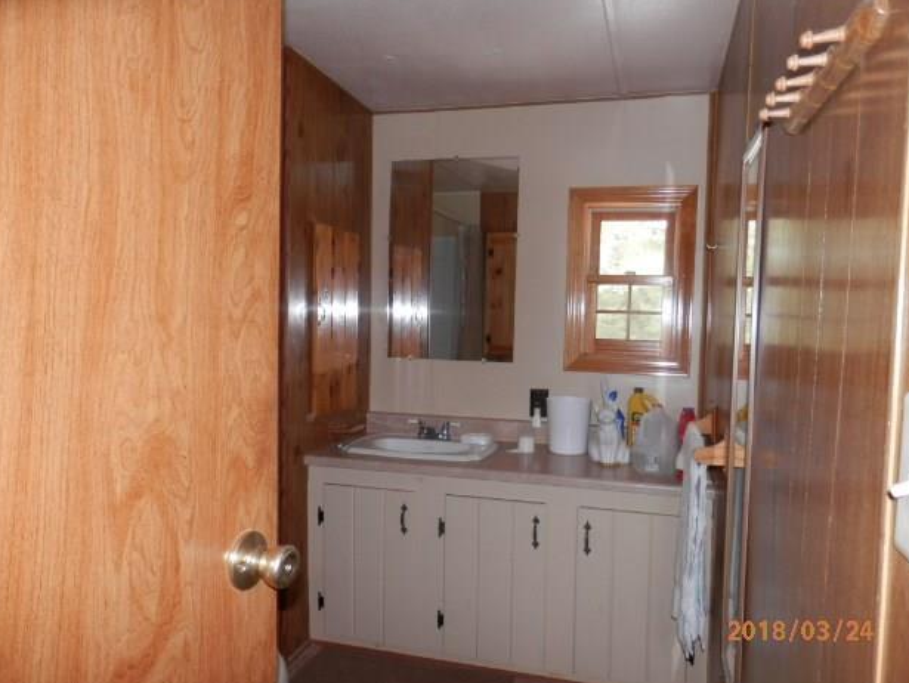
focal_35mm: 26
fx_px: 683
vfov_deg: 53.1
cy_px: 350
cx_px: 458
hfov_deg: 67.3
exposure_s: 1/30
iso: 100
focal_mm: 4.5
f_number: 3
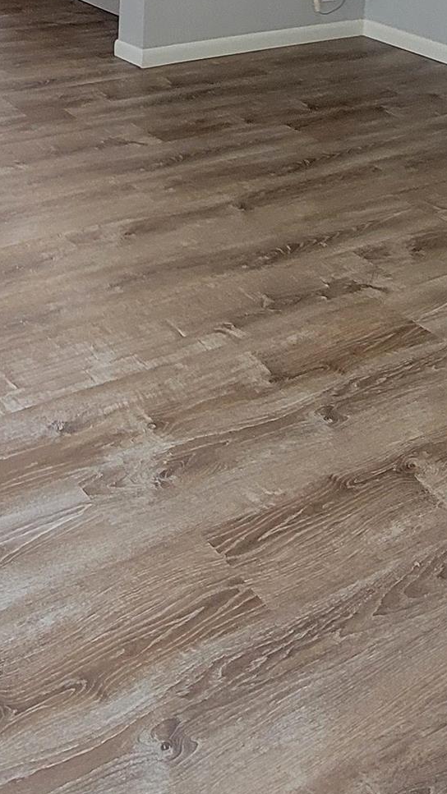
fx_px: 948
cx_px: 25
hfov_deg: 25.5
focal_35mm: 45
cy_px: -50
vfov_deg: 38.7
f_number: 2.2
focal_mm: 2.2
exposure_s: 1/60
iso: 320
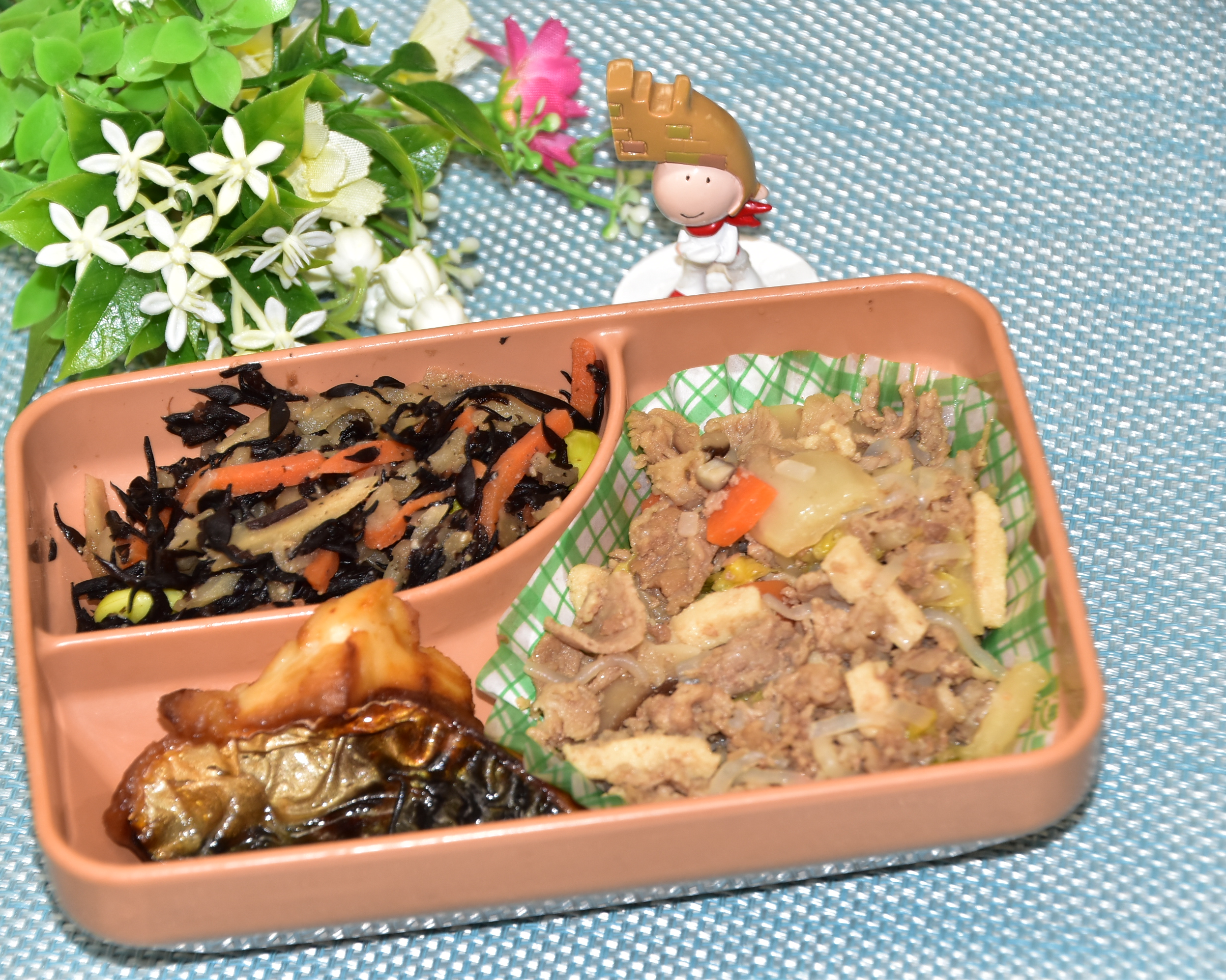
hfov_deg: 11.4
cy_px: 489
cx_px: 509
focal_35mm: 169
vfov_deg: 9.1
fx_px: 6132
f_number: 6
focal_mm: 100
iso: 400
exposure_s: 1/60
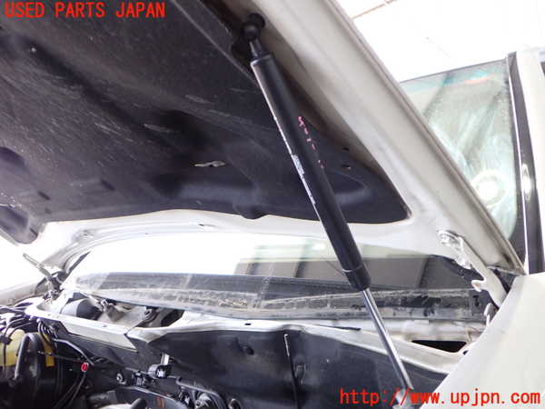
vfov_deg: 46.8
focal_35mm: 30
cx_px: 272
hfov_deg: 60.0
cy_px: 204
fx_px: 472
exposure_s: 1/80
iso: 200
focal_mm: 5.4
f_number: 2.3
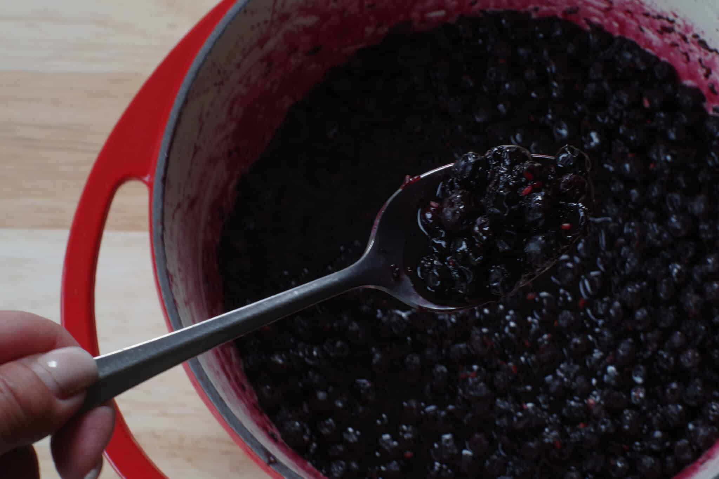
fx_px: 1498
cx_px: 360
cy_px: 240
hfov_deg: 27.0
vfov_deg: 18.2
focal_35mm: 75
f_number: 6.3
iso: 400
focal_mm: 50
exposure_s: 1/15
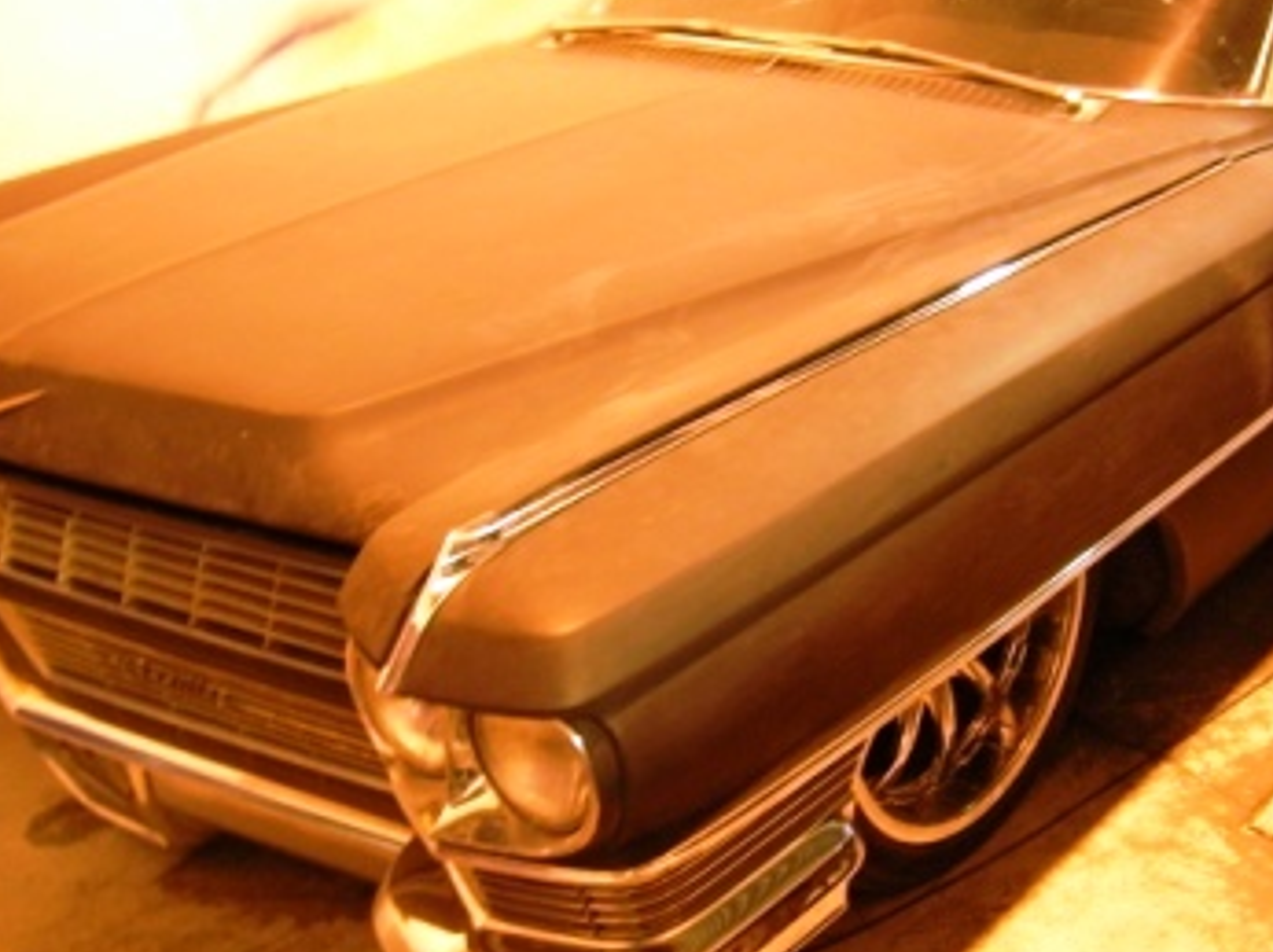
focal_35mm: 44
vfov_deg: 32.8
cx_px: 747
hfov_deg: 42.8
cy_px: 531
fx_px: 1617
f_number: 2.9
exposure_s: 1/4.4
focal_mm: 5.7
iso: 125
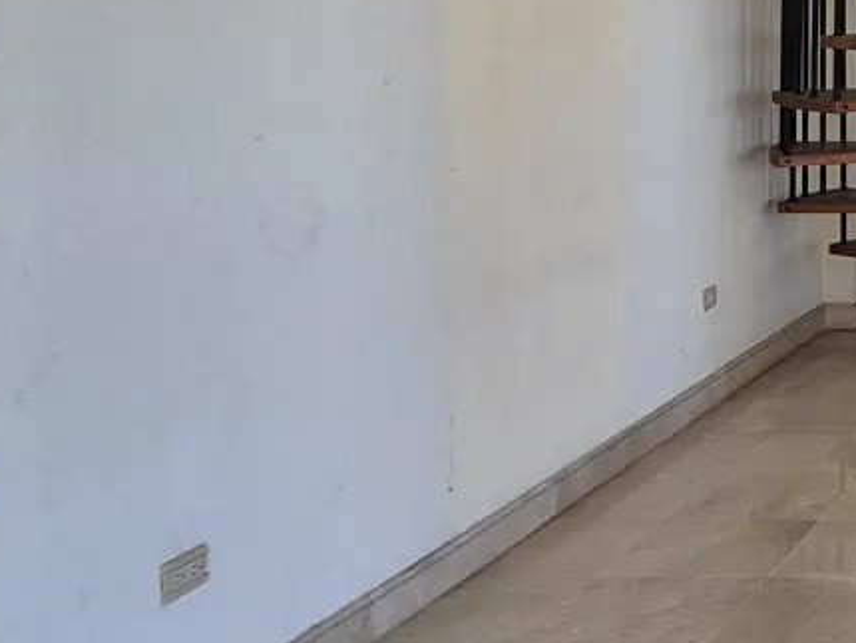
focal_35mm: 58
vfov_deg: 24.4
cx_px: 1278
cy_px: 38
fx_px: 1435
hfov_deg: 25.3
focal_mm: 2.2
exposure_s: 1/60
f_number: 2.2
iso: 64
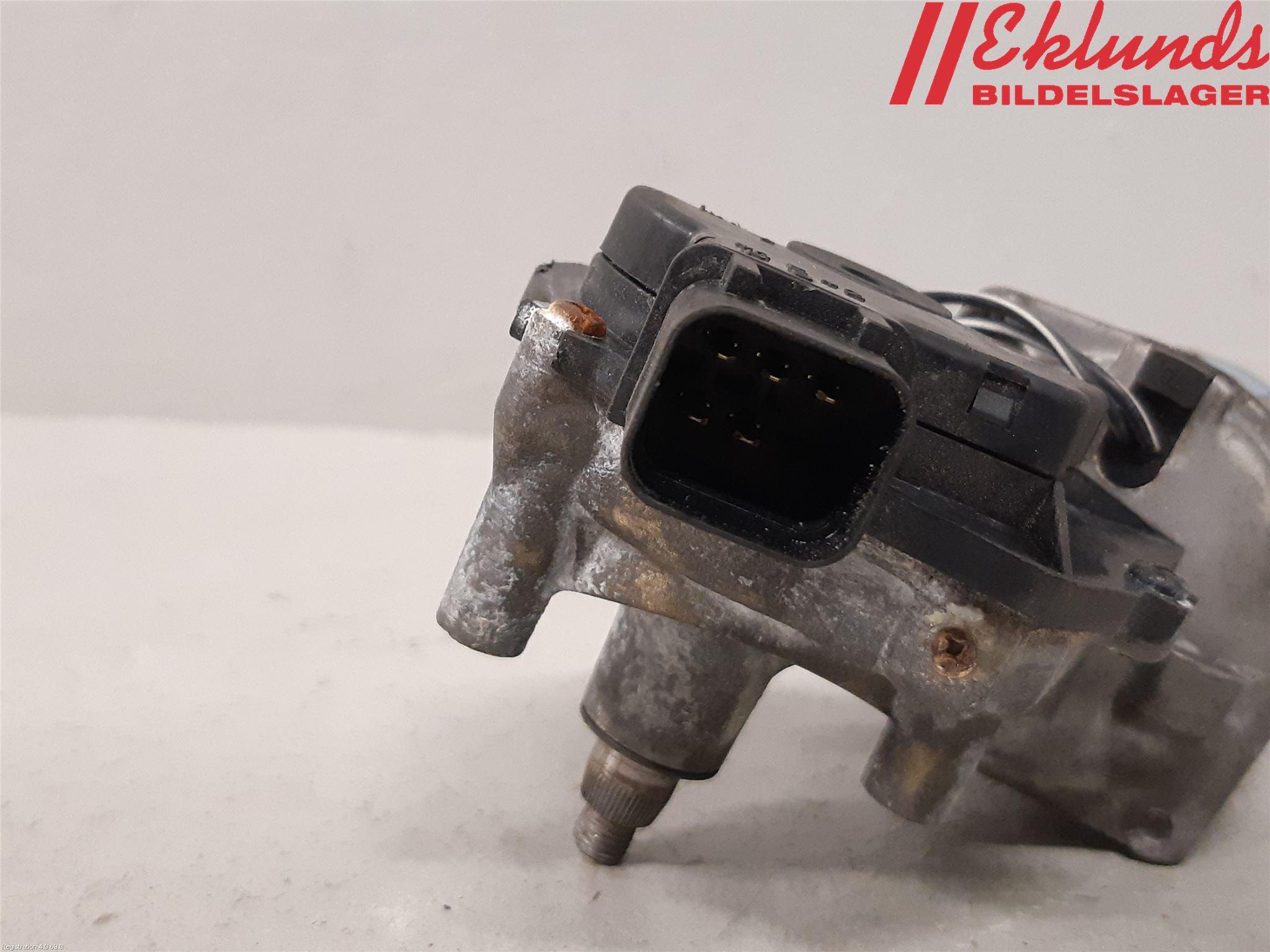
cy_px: 476
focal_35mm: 26
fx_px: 954
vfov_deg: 53.1
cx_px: 635
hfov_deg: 67.3
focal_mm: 3.93
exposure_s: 1/50
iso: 250
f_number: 1.7
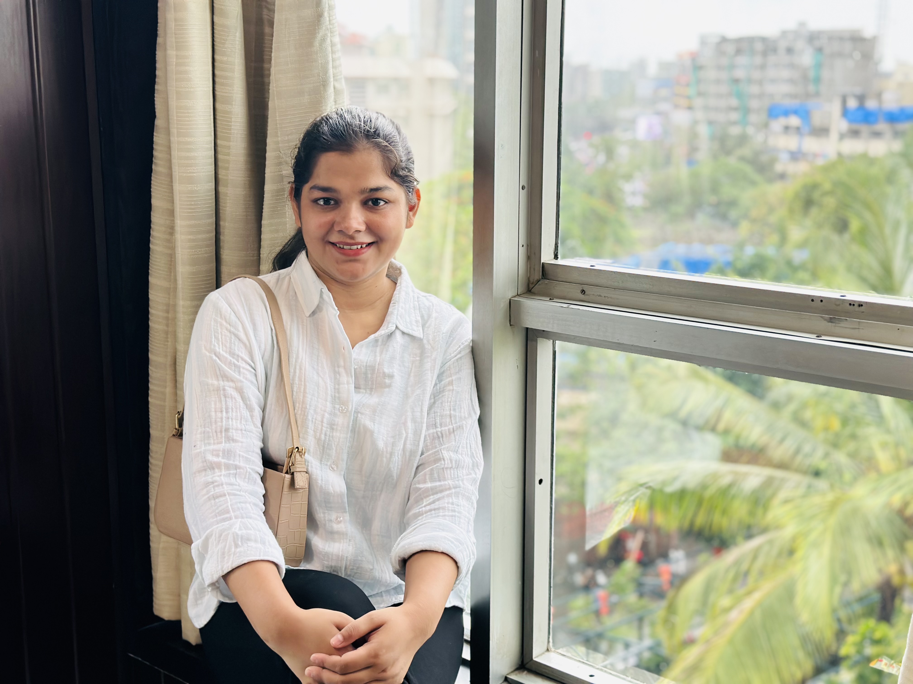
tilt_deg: -11.8
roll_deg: -0.3
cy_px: 342
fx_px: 1266
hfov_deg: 39.7
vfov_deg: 30.3
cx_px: 456
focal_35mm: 48
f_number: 1.78
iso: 160
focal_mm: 6.86
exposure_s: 1/60
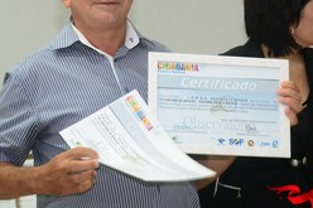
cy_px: 76
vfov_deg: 8.7
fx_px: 1373
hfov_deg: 13.0
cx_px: 155
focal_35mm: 158
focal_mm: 58
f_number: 5.6
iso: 3200
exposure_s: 1/100
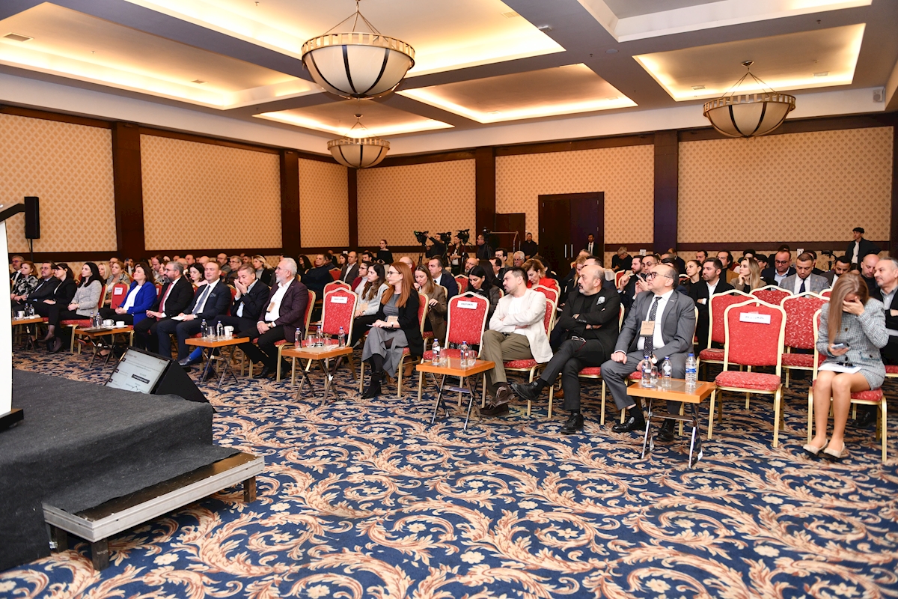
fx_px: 649
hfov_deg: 69.4
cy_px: 300
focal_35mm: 26
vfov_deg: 49.6
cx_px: 449
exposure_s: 1/160
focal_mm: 26
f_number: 3.2
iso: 1250
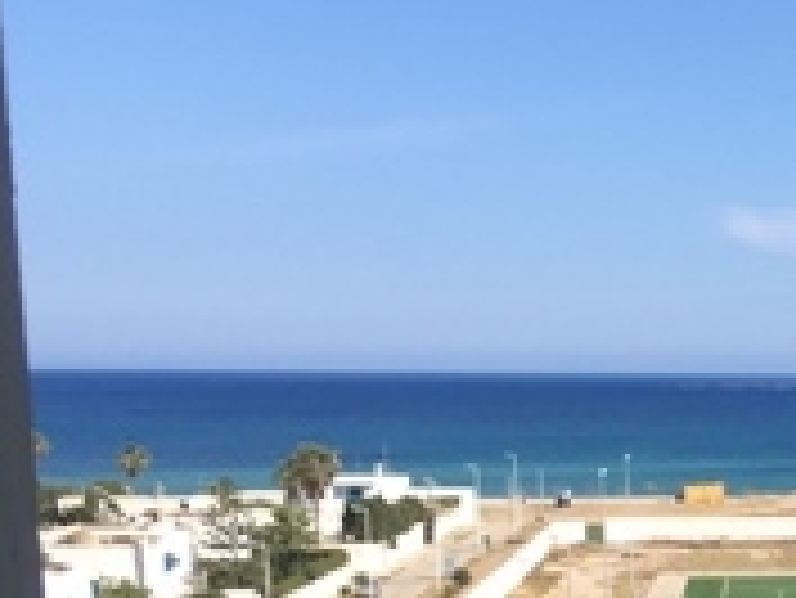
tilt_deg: -9.9
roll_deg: +0.0
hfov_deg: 16.8
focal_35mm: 105
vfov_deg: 13.4
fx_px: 2416
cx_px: 1223
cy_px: 850
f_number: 2.2
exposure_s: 1/974
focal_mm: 4.15
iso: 25
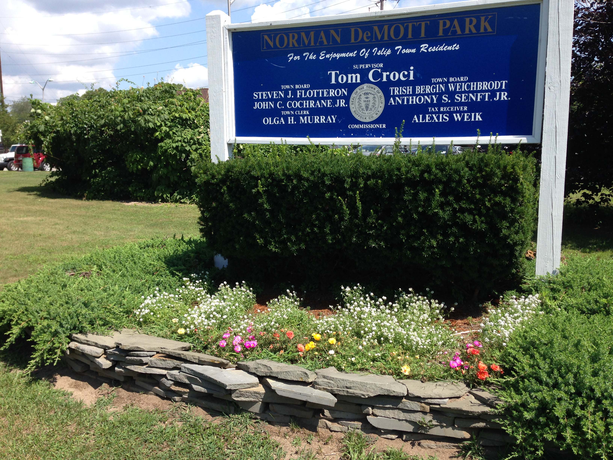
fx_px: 584
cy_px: 230
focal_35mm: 33
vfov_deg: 42.9
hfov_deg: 55.4
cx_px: 306
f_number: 2.4
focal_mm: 4.12
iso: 50
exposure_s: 1/935
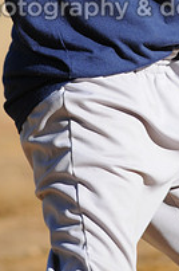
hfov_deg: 1.1
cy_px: -56
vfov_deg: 1.6
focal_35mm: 1292
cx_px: 141
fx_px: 9669
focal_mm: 300
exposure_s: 1/1250
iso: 200
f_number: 4
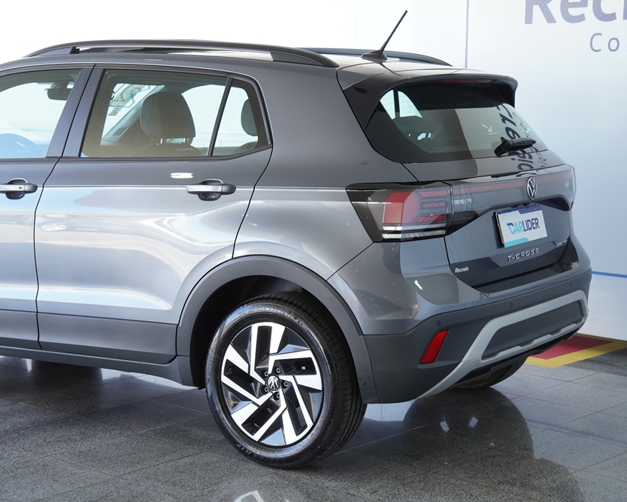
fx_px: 1262
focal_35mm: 68
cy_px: 251
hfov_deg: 27.9
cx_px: 373
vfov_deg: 22.5
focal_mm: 40
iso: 500
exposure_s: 1/160
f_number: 4
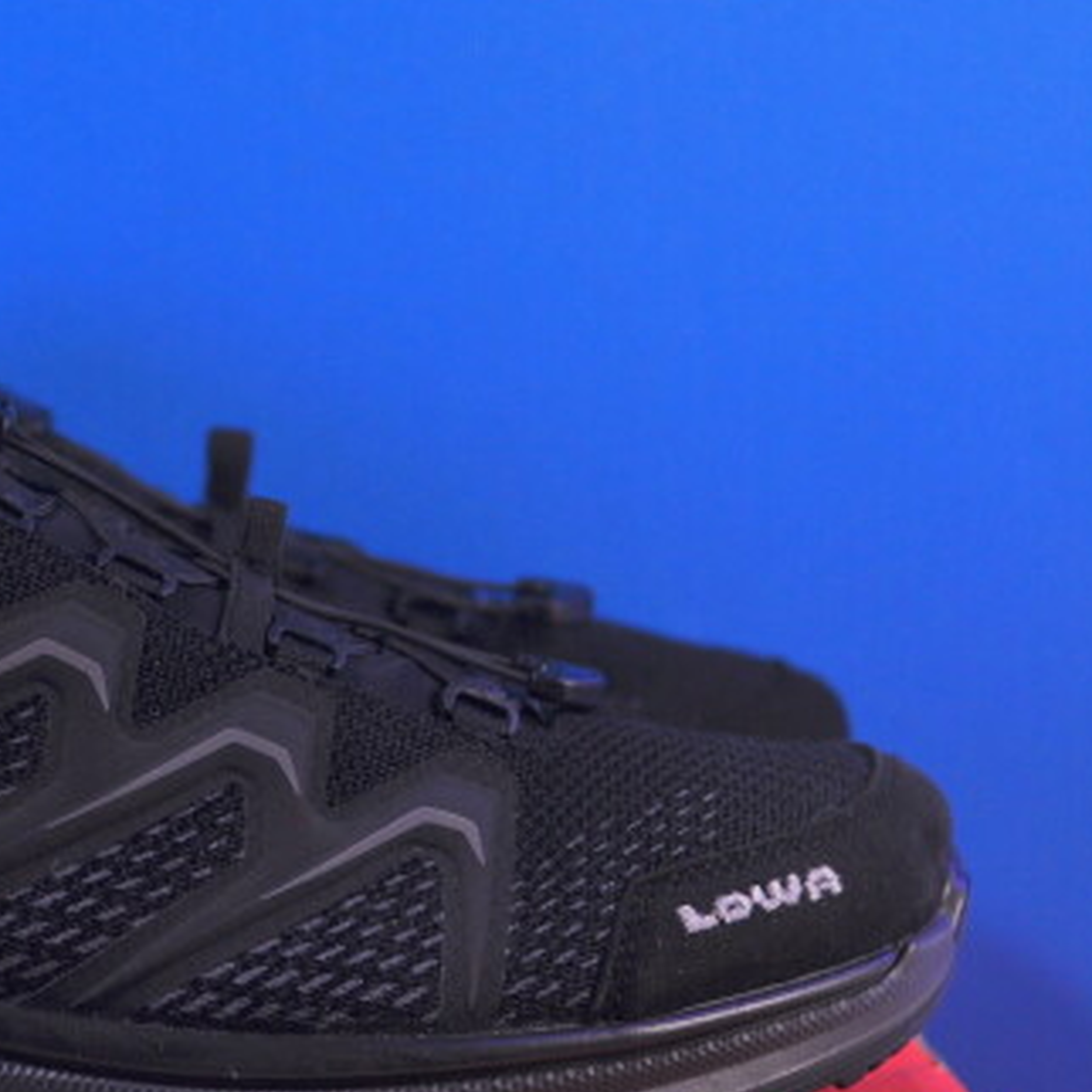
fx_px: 5639
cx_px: -109
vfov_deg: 11.1
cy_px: 497
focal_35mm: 158
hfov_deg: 10.9
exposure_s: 1/250
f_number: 3.2
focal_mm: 50
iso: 250
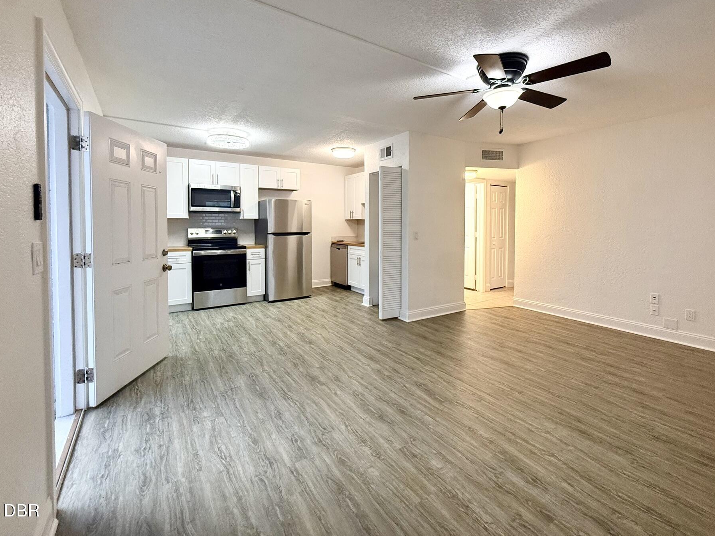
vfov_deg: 77.7
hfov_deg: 94.5
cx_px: 354
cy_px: 232
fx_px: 330
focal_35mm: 16
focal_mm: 2.22
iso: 250
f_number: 2.2
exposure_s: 1/120
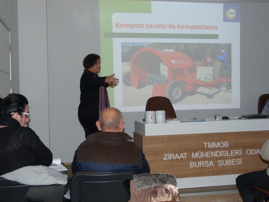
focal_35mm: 45
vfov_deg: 32.2
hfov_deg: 42.1
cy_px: 101
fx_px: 350
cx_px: 134
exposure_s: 1/60
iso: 250
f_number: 3.2
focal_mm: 8.1
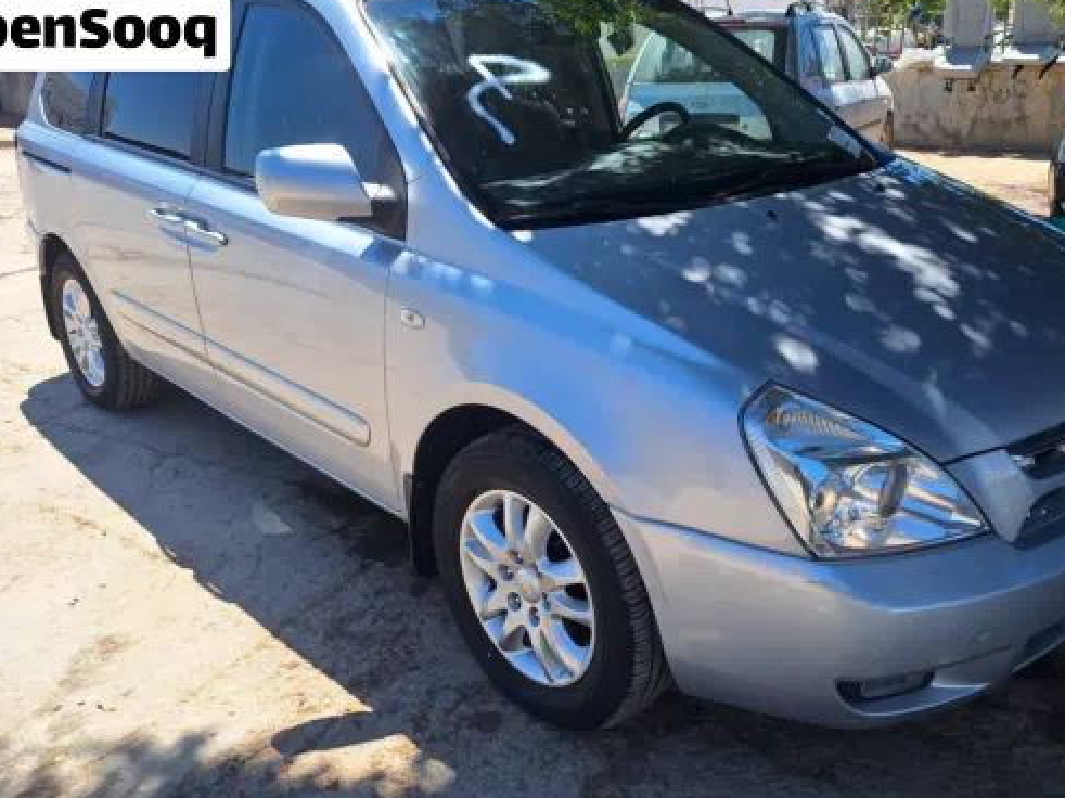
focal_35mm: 30
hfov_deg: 59.9
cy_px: 384
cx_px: 557
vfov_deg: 46.8
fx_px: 923
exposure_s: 1/1639
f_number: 1.8
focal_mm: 5.54
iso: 40
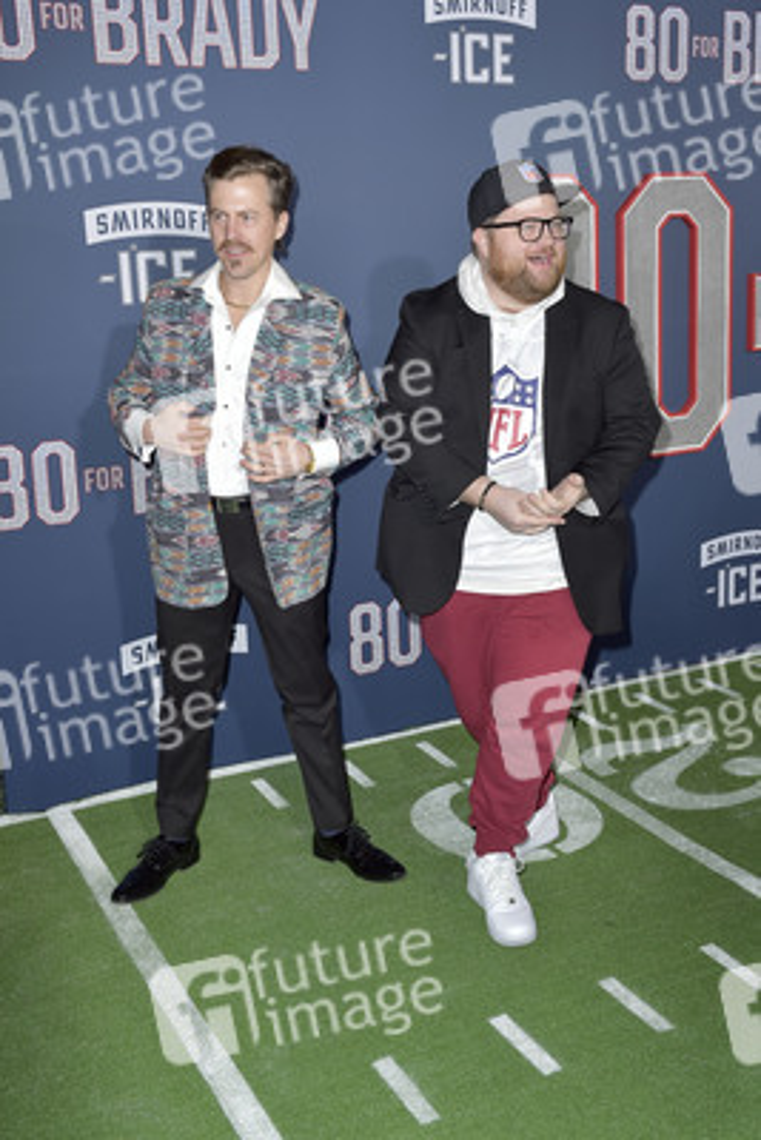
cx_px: 380
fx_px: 1109
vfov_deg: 54.4
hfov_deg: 37.9
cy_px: 570
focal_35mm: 35
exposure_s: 1/250
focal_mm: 35
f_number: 6.3
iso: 500
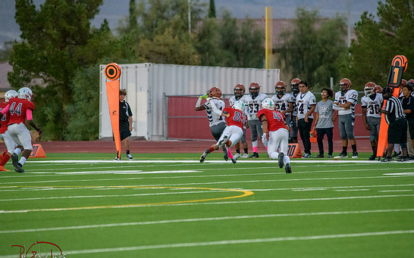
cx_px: 212
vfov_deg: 4.0
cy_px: 146
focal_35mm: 325
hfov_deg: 6.5
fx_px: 3666
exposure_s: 1/8000
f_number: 5
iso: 5000
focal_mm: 300
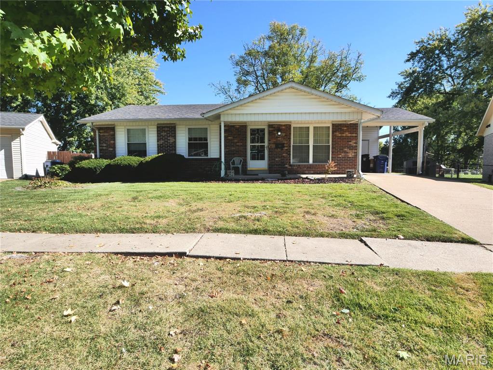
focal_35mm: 20
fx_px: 285
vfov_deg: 66.0
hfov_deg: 81.7
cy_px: 185
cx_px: 246
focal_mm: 10
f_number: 9
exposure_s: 1/400
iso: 800
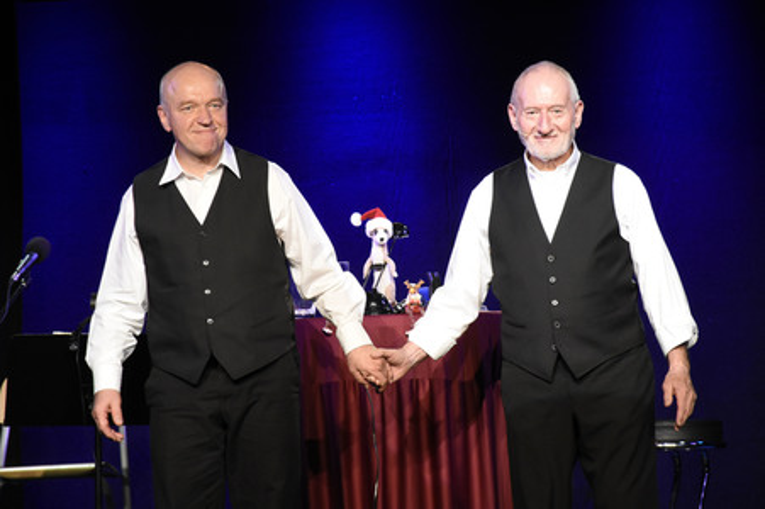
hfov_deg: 9.8
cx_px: 382
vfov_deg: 6.5
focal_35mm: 210
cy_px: 254
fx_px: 4459
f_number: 6.3
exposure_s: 1/160
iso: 3200
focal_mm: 140
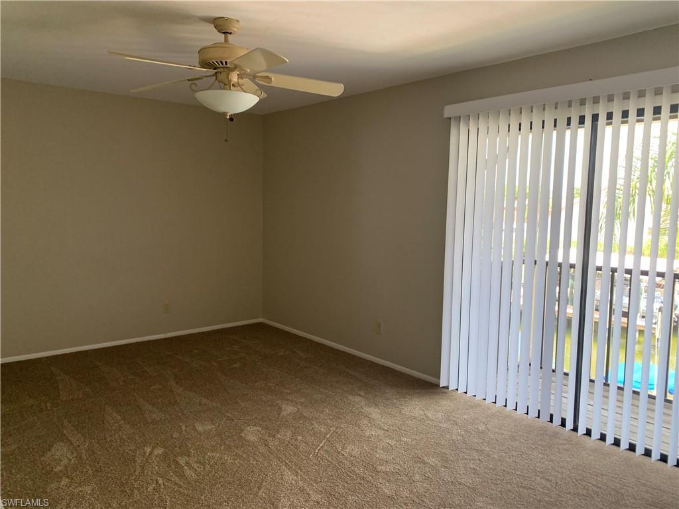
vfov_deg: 53.1
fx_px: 510
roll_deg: -1.3
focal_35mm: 26
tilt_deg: -5.8
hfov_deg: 67.3
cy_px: 254
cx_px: 340
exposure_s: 1/60
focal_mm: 4.25
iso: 100
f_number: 1.8
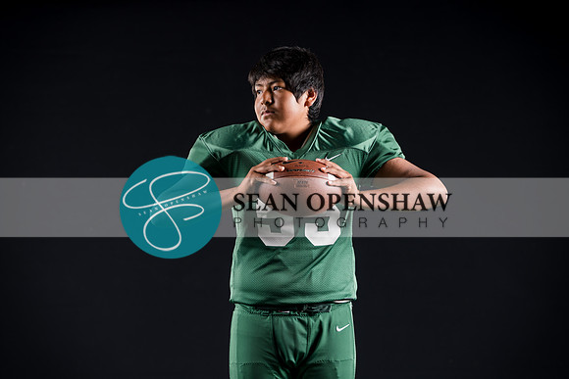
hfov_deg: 20.2
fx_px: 1597
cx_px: 284
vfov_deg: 13.6
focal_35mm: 101
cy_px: 190
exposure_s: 1/160
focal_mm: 101
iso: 200
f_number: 3.5
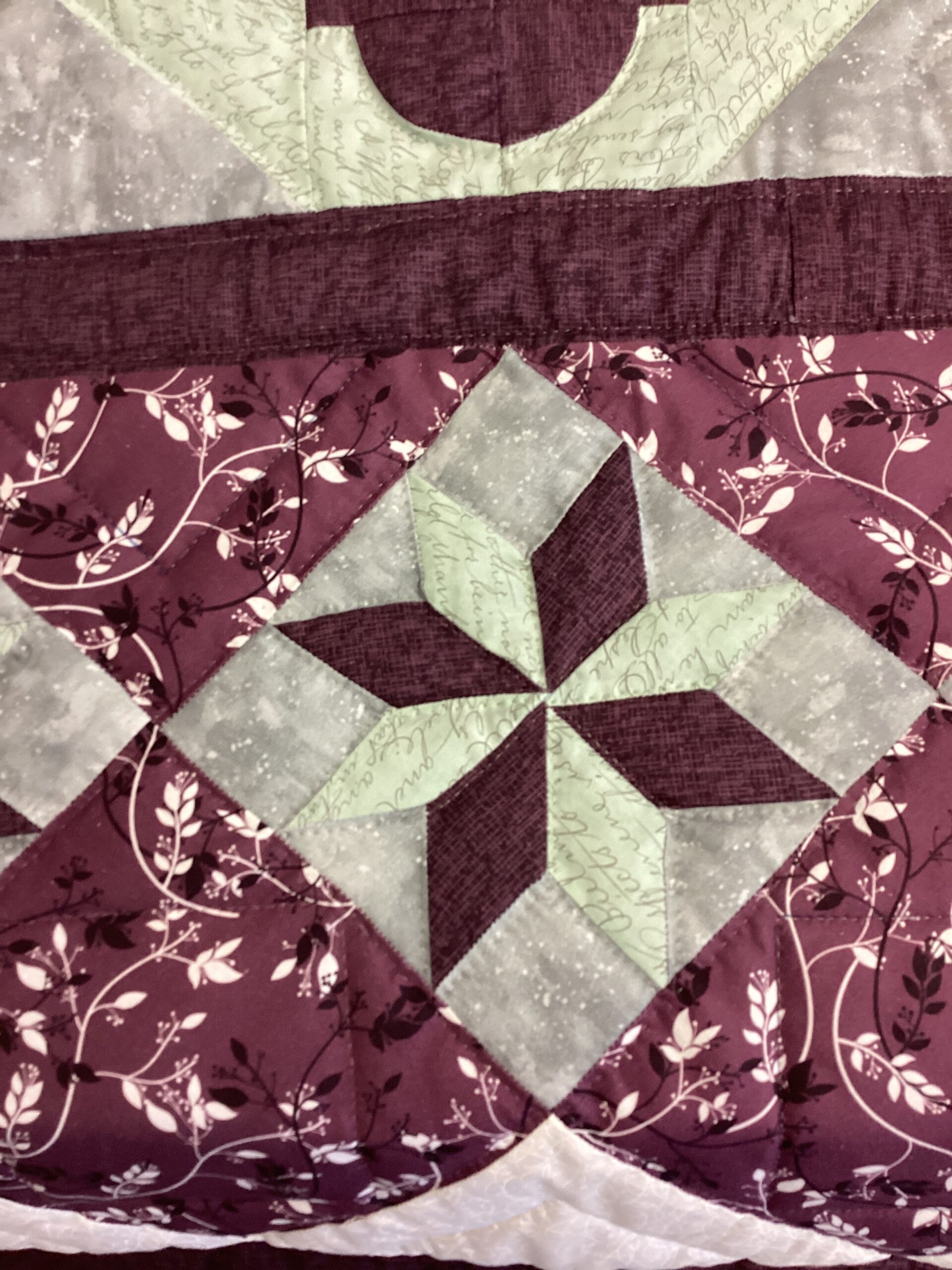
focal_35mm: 31
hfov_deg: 45.4
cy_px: 635
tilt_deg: -78.3
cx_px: 476
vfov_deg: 58.4
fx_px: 1137
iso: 160
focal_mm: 3.3
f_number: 2.4
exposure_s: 1/60
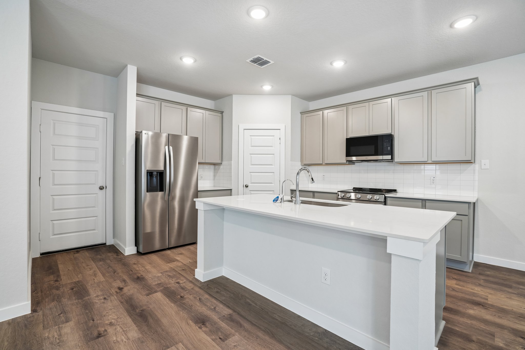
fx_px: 233
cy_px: 175
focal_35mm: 16
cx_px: 262
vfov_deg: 73.7
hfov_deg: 96.7
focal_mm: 16
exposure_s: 1/10
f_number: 8
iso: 400
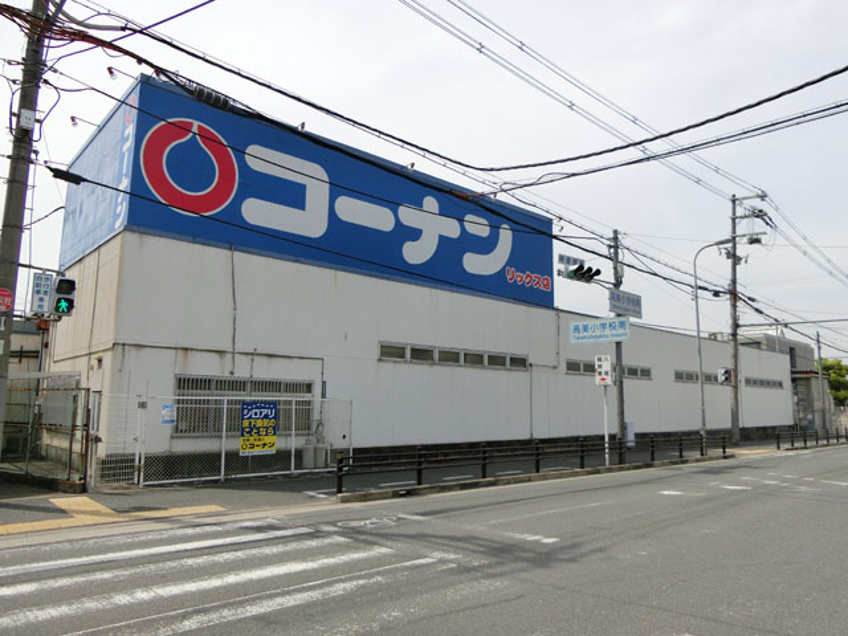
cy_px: 318
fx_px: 612
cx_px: 424
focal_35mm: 25
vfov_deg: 54.9
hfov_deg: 69.4
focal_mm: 4.5
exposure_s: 1/320
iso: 80
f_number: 7
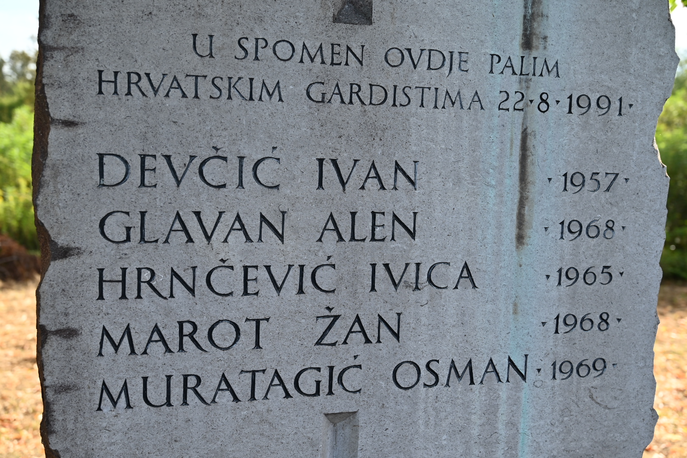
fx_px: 840
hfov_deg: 44.5
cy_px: 229
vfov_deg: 30.5
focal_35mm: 44
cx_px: 344
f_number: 5.6
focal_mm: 44
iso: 160
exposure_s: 1/250
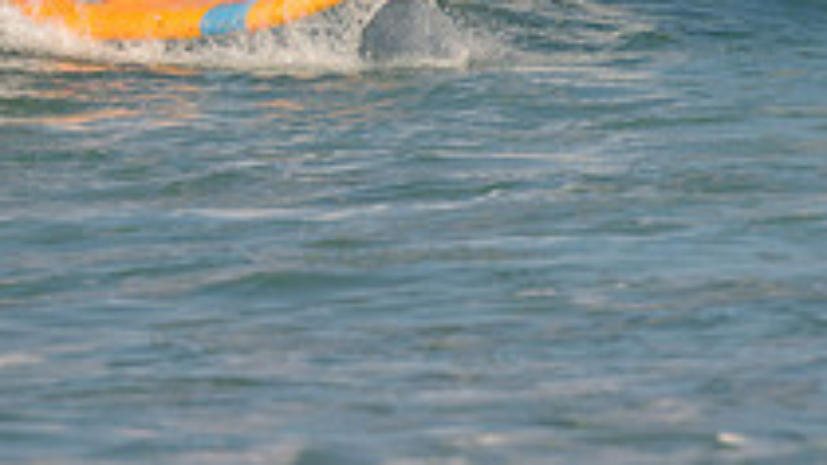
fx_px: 38979
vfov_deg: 0.7
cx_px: 21
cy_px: -100
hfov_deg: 1.2
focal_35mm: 1778
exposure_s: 1/2000
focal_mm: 500
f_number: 5.6
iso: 90
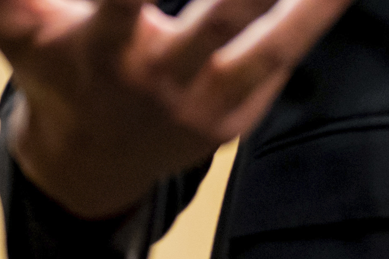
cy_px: -364
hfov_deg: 6.3
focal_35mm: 324
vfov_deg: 4.2
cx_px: 639
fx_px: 3499
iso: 2200
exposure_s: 1/250
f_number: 2
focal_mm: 50
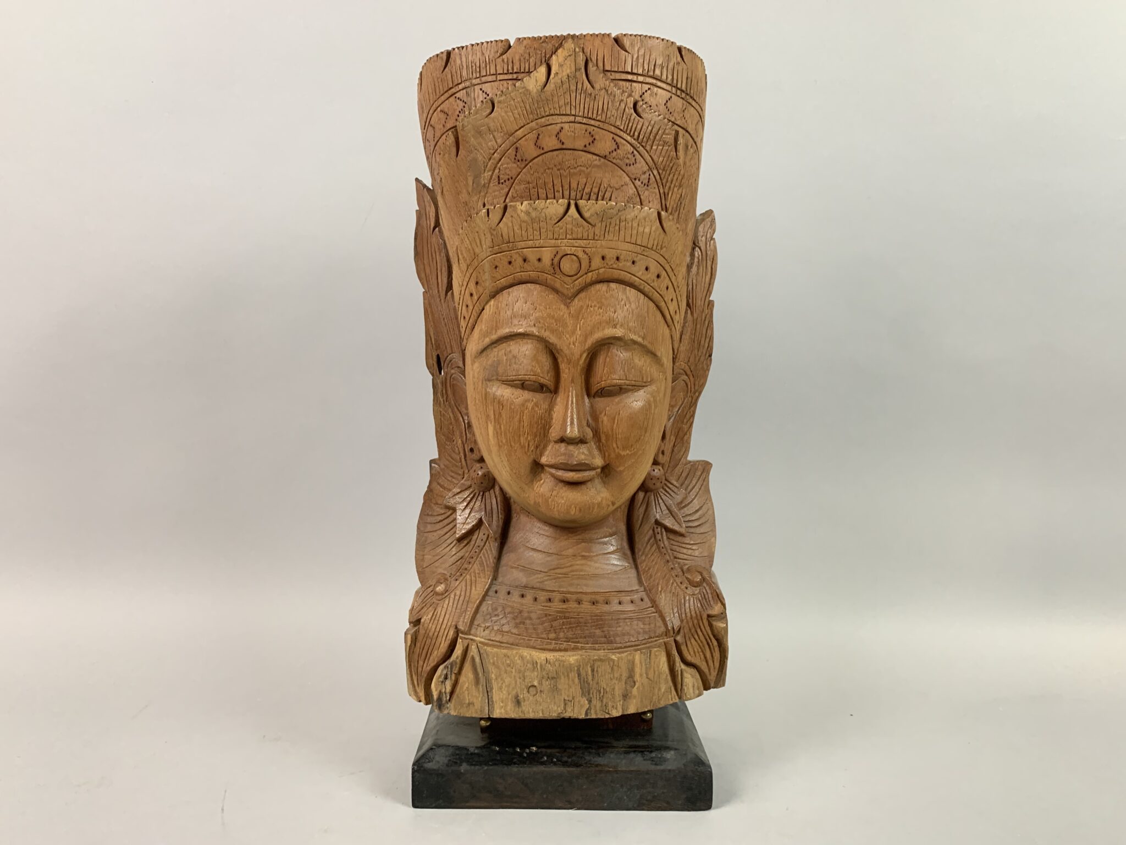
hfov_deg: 67.3
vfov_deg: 53.1
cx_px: 563
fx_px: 846
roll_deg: +0.5
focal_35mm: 26
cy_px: 422
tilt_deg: -4.1
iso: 160
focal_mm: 4.25
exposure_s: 1/50
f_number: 1.8
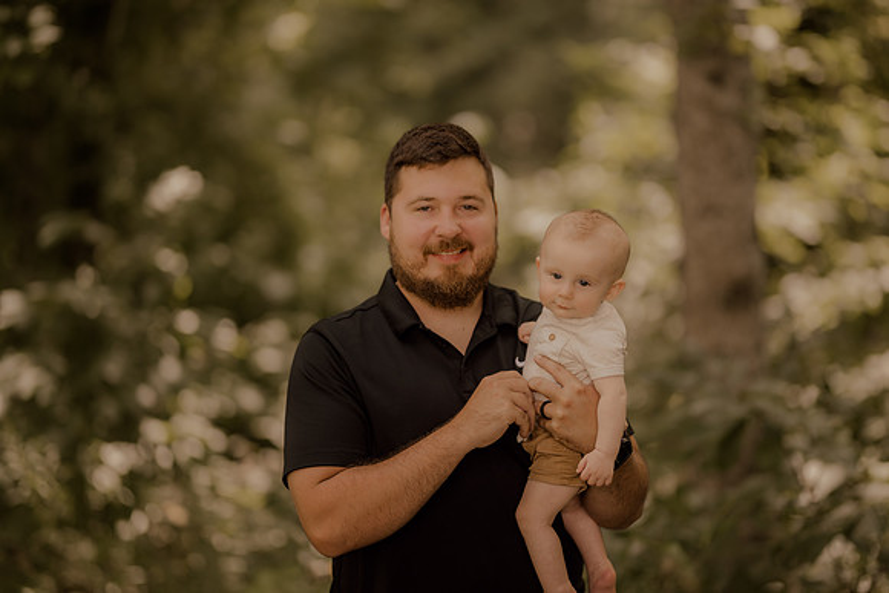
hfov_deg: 23.9
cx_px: 444
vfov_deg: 16.1
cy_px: 296
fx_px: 2099
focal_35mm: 85
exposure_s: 1/1250
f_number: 1.4
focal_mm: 85
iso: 160
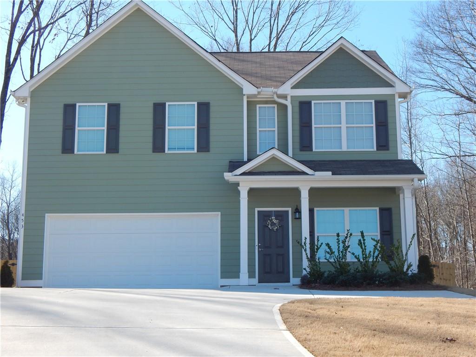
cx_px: 238
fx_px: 743
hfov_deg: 35.5
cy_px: 178
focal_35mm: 54
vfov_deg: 27.0
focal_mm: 9.7
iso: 125
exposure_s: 1/500
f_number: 3.8
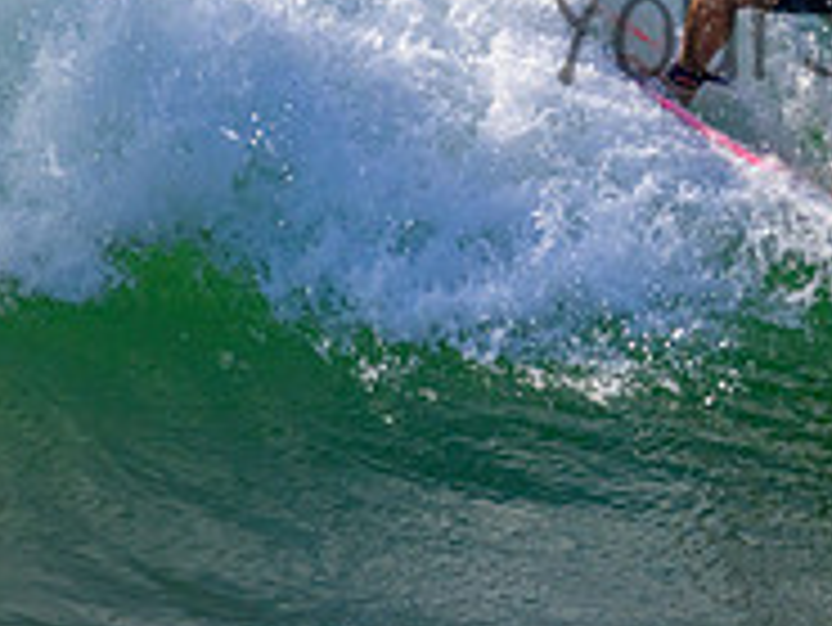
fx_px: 57890
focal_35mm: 2407
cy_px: -25
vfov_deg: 0.6
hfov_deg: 0.8
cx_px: 1003
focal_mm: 800
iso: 1000
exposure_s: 1/2000
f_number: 11
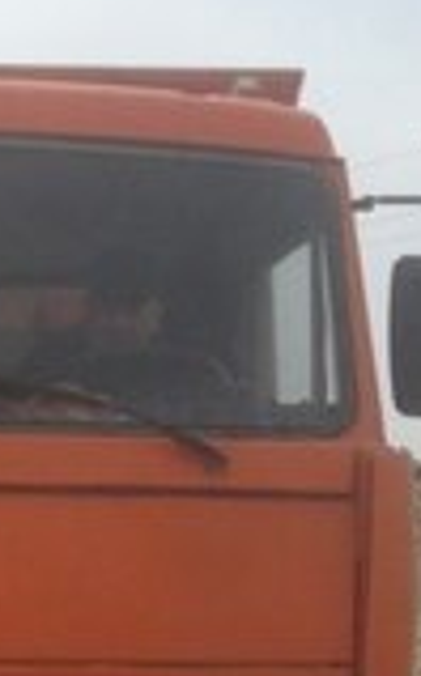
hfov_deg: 11.6
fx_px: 2006
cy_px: 833
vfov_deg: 18.1
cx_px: -162
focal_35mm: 109
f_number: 2.4
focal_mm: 4.12
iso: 50
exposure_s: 1/2358
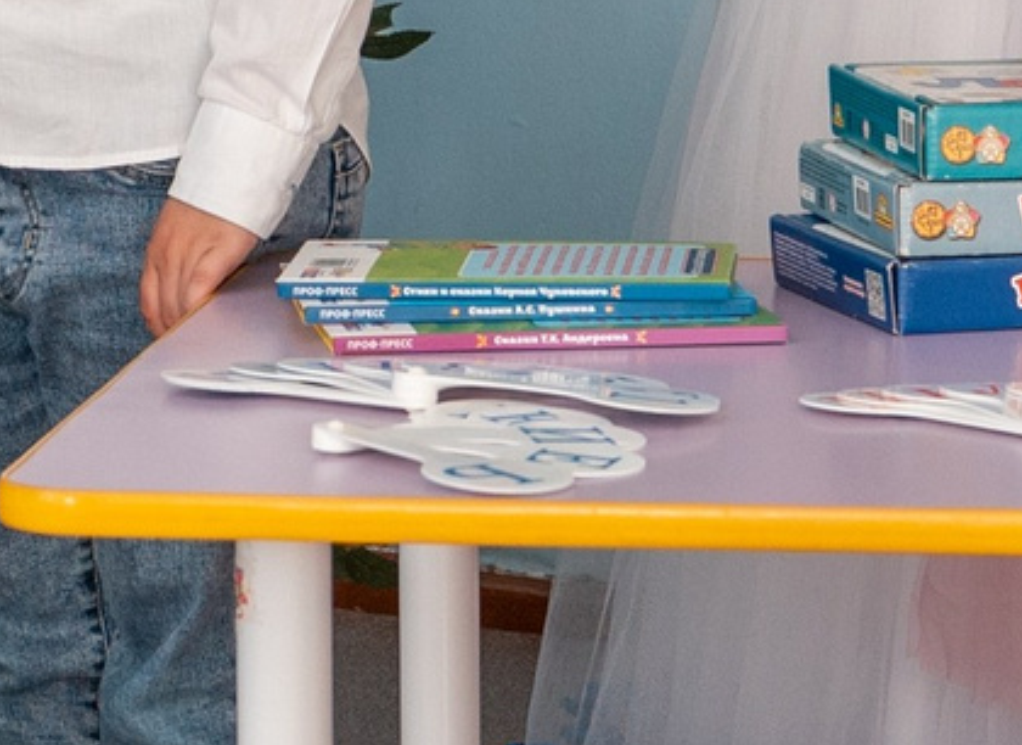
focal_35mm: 194
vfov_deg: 7.5
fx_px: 5669
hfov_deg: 10.3
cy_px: -16
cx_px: 227
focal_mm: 28
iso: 250
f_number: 4
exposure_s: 1/125
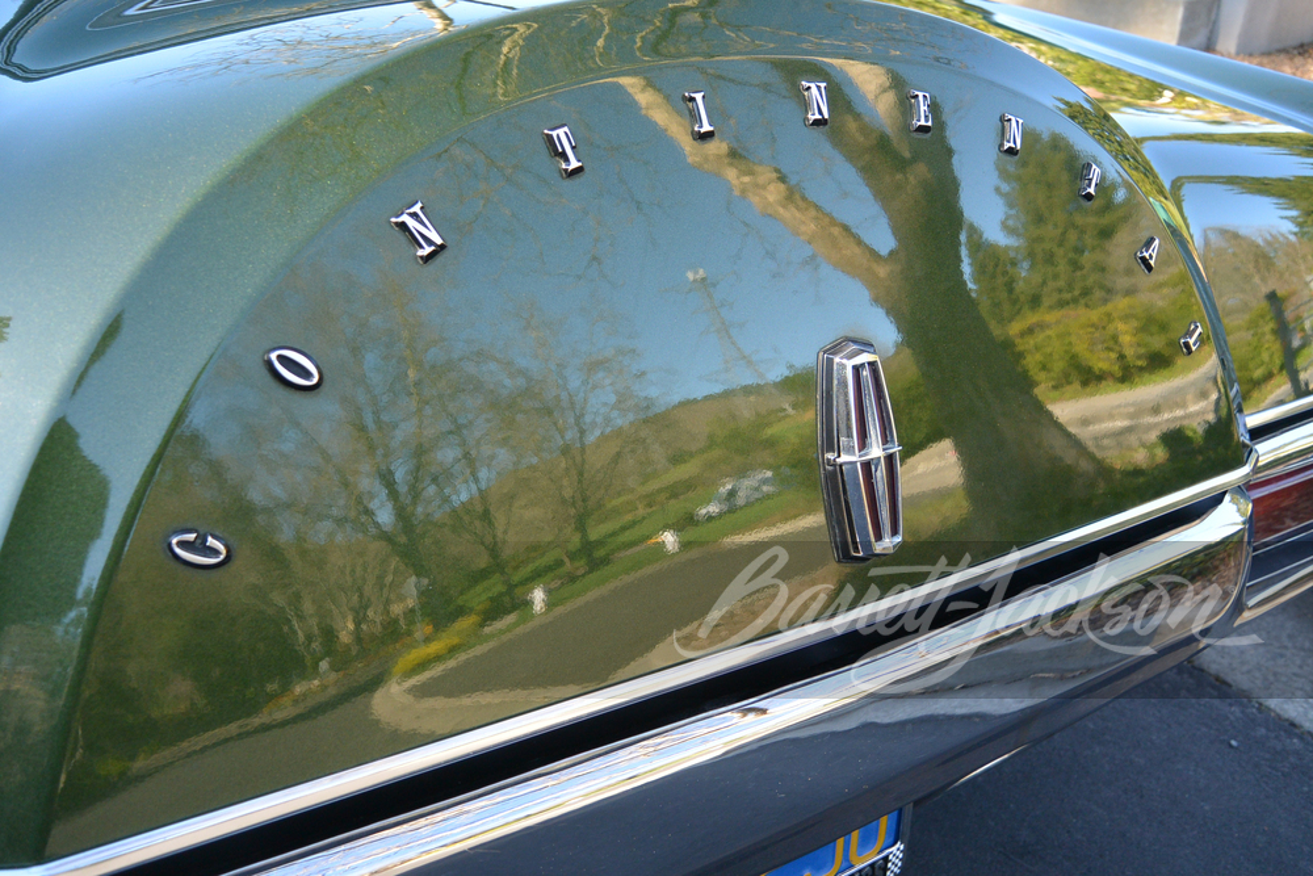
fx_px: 1058
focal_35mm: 29
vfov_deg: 45.0
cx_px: 656
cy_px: 438
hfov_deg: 63.7
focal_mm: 11
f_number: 3.5
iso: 200
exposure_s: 1/250
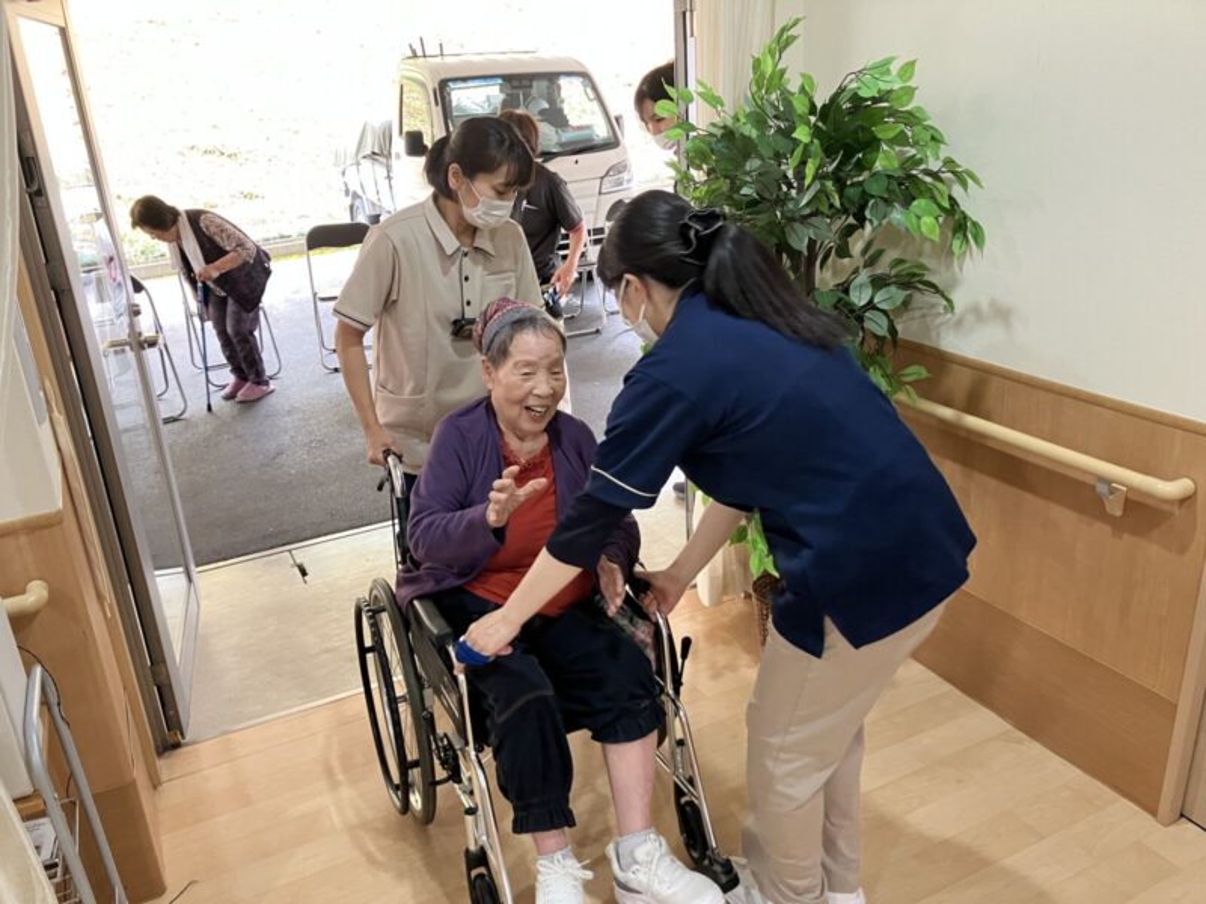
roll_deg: +4.0
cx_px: 603
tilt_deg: -22.6
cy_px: 452
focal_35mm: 28
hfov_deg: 63.4
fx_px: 976
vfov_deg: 49.7
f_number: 1.8
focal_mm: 3.99
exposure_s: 1/60
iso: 125
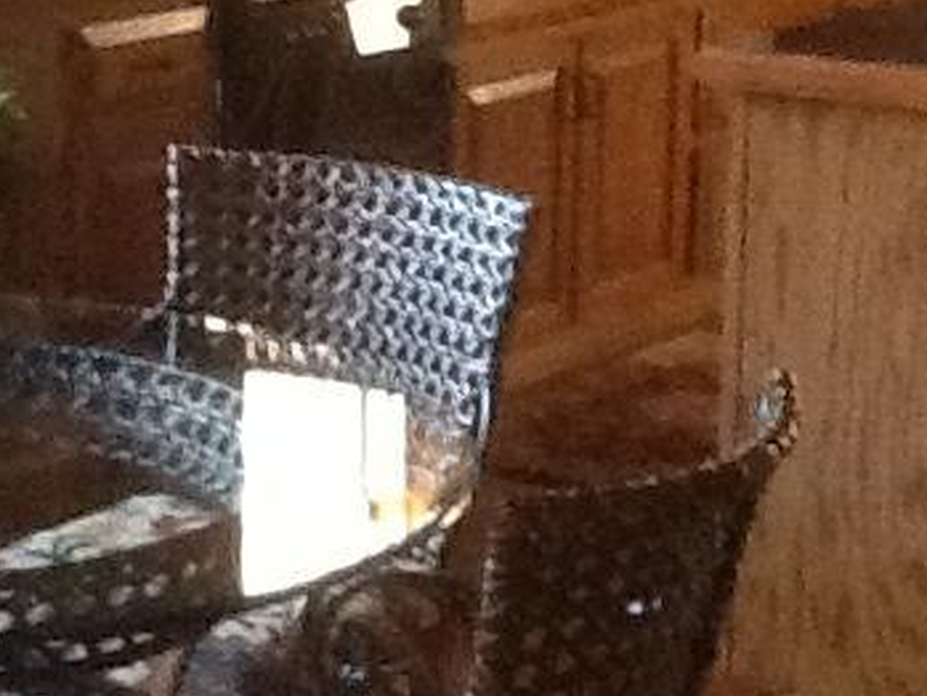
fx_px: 3241
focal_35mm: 121
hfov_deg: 16.2
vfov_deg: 12.2
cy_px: 101
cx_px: 202
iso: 320
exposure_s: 1/30
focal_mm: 2.03
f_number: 2.4
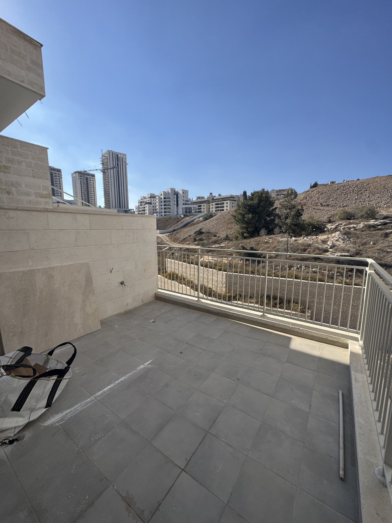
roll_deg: -0.3
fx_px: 211
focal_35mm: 14
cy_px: 262
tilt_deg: -9.0
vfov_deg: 102.1
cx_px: 196
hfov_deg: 85.7
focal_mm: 2.22
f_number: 2.2
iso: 40
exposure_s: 1/1976
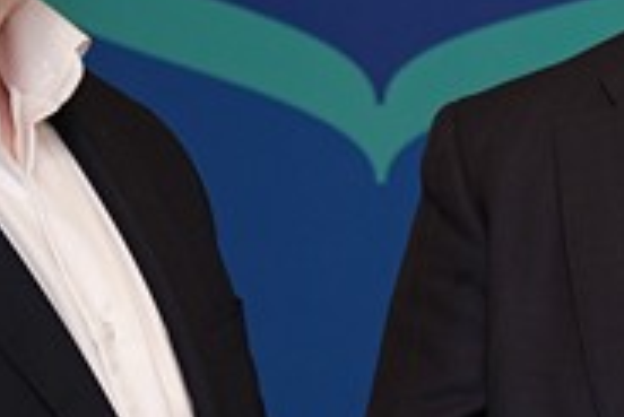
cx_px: 380
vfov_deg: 5.5
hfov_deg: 8.3
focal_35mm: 249
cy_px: 390
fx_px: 4319
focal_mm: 34.3
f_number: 3.6
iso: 400
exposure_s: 1/125
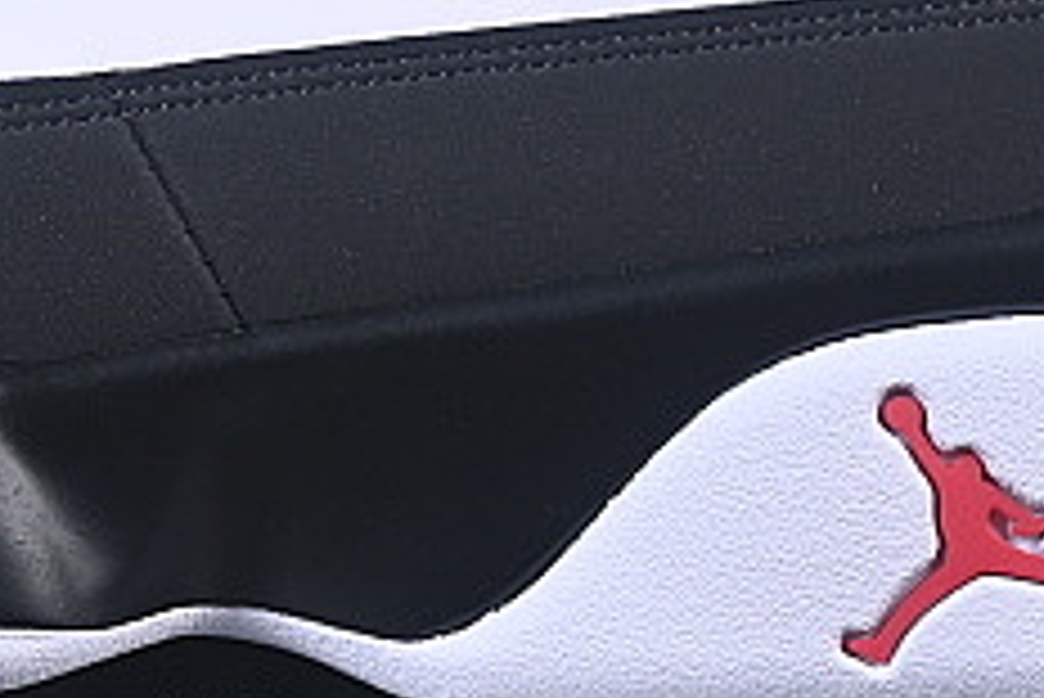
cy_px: -293
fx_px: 10127
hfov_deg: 5.9
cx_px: 130
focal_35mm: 349
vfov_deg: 3.9
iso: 160
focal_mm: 50
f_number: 8
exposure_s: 1/80
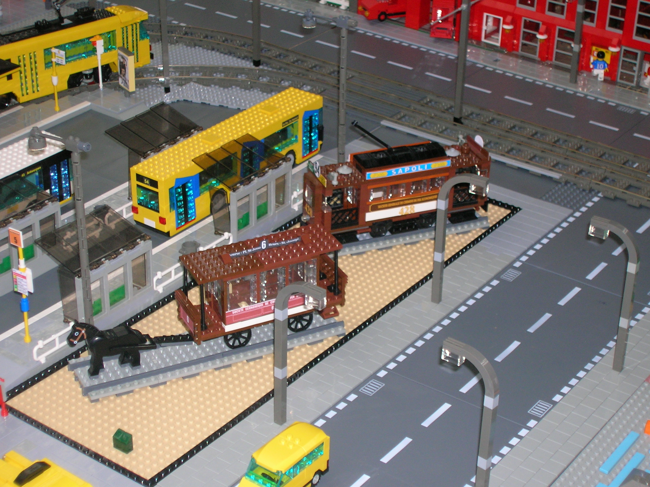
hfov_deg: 27.8
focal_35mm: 70
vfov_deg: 21.0
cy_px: 244
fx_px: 1313
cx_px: 325
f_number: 3.9
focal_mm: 11.7
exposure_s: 1/60.1
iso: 89
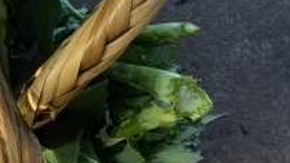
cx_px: -217
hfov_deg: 19.7
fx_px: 638
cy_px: 77
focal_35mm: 83
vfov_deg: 14.6
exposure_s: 1/405
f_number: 2.2
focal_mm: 1.76
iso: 50
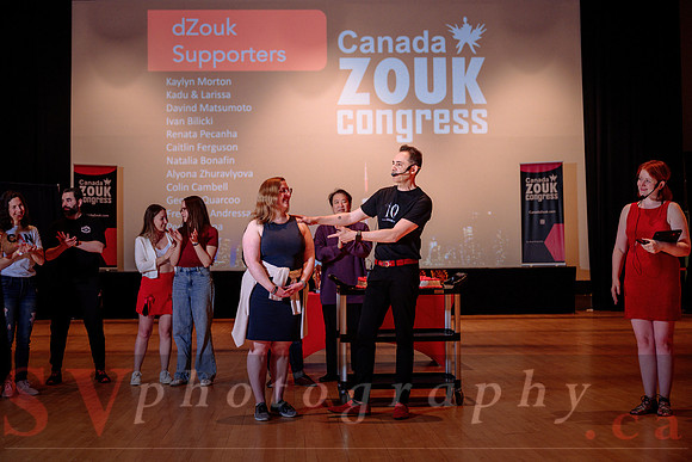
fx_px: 1011
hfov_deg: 37.8
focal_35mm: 53
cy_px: 224
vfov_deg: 25.7
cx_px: 335
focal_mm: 51
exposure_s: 1/160
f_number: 3.2
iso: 1600
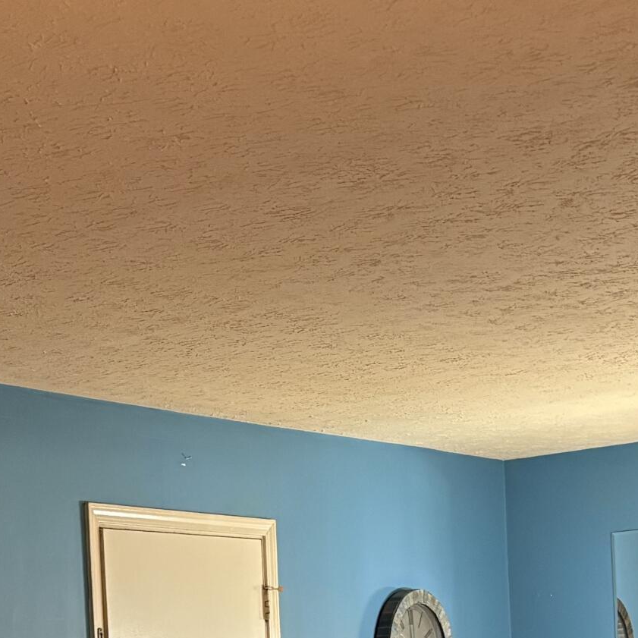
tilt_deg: -2.0
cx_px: 25
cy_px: 768
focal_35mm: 82
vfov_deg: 19.8
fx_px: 1710
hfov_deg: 20.6
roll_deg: +3.5
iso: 500
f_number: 1.6
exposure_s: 1/60
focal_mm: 5.96
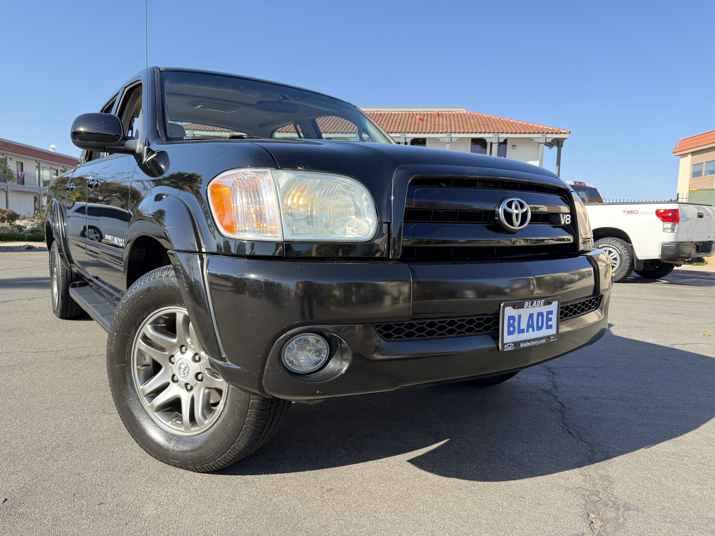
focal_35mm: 24
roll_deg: -1.0
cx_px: 358
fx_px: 496
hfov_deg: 71.6
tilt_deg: -5.0
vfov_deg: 56.8
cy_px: 268
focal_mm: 6.76
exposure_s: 1/878
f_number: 1.78
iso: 100
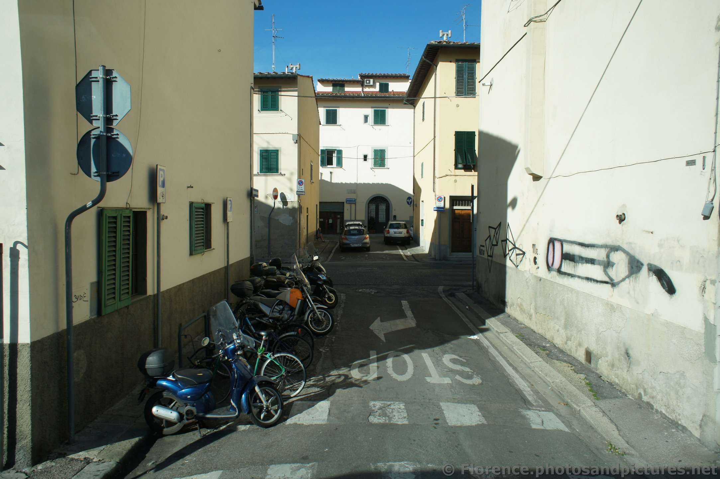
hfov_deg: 73.8
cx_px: 360
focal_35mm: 24
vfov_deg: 53.0
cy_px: 240
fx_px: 479
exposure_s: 1/500
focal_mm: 16
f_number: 6.3
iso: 200
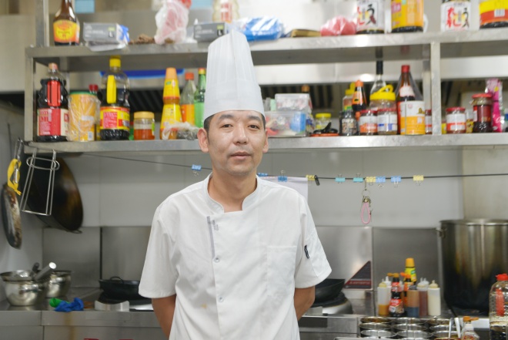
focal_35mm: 52
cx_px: 254
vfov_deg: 26.0
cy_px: 170
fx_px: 734
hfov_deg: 38.2
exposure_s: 1/60
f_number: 4
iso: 280
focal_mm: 52
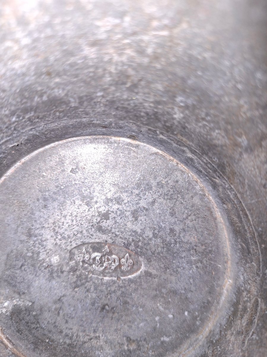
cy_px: 178
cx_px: 134
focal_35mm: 23
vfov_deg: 73.9
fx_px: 237
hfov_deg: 58.9
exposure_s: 1/100
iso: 50
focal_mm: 5.54
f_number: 1.8
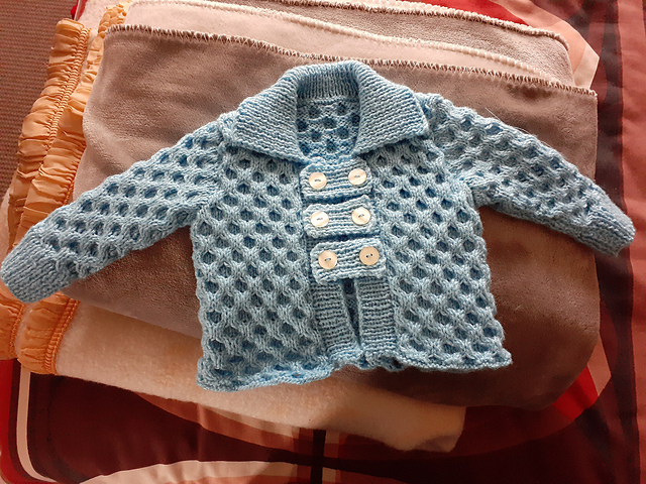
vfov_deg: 51.4
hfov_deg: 65.3
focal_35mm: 27
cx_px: 323
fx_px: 504
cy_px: 242
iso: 640
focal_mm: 3.6
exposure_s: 1/25
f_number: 1.9
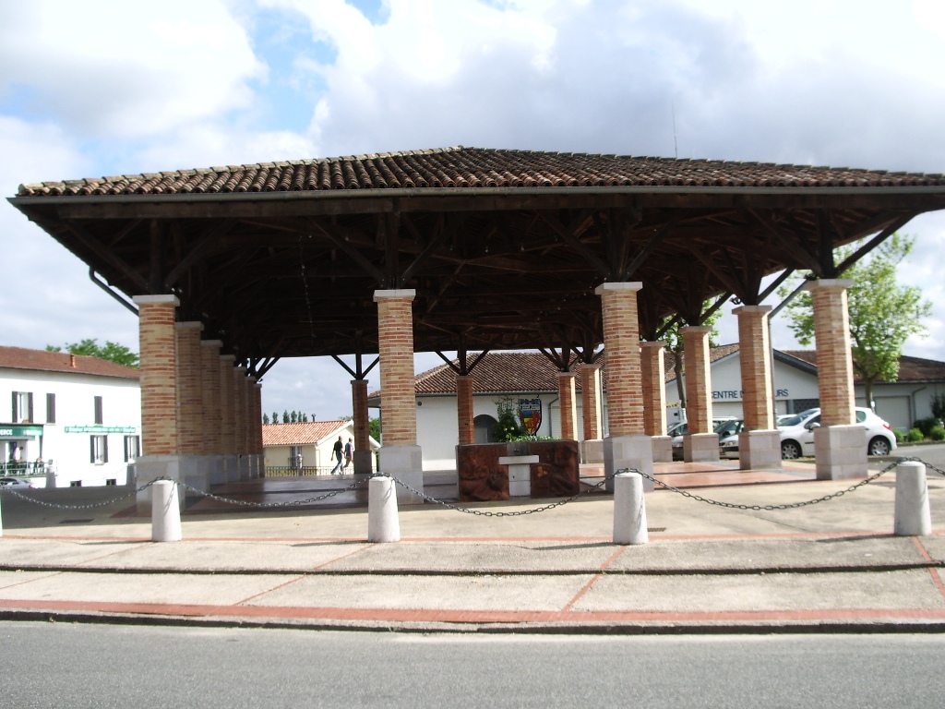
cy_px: 354
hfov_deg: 45.8
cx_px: 472
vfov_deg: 35.1
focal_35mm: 41
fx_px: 1119
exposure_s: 1/320
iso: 50
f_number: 4.6
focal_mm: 6.8
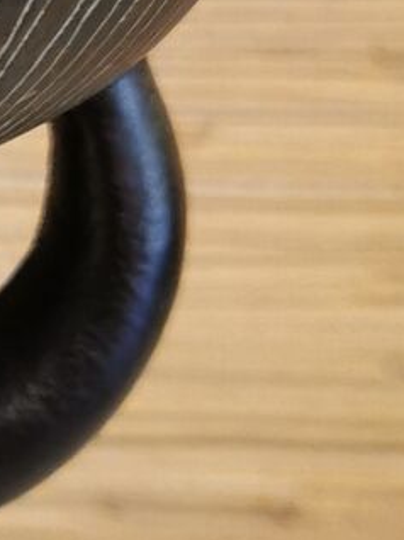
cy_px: 211
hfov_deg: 8.1
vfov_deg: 11.6
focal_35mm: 170
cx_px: -531
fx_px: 2649
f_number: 1.6
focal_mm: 5.56
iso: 125
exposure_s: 1/50
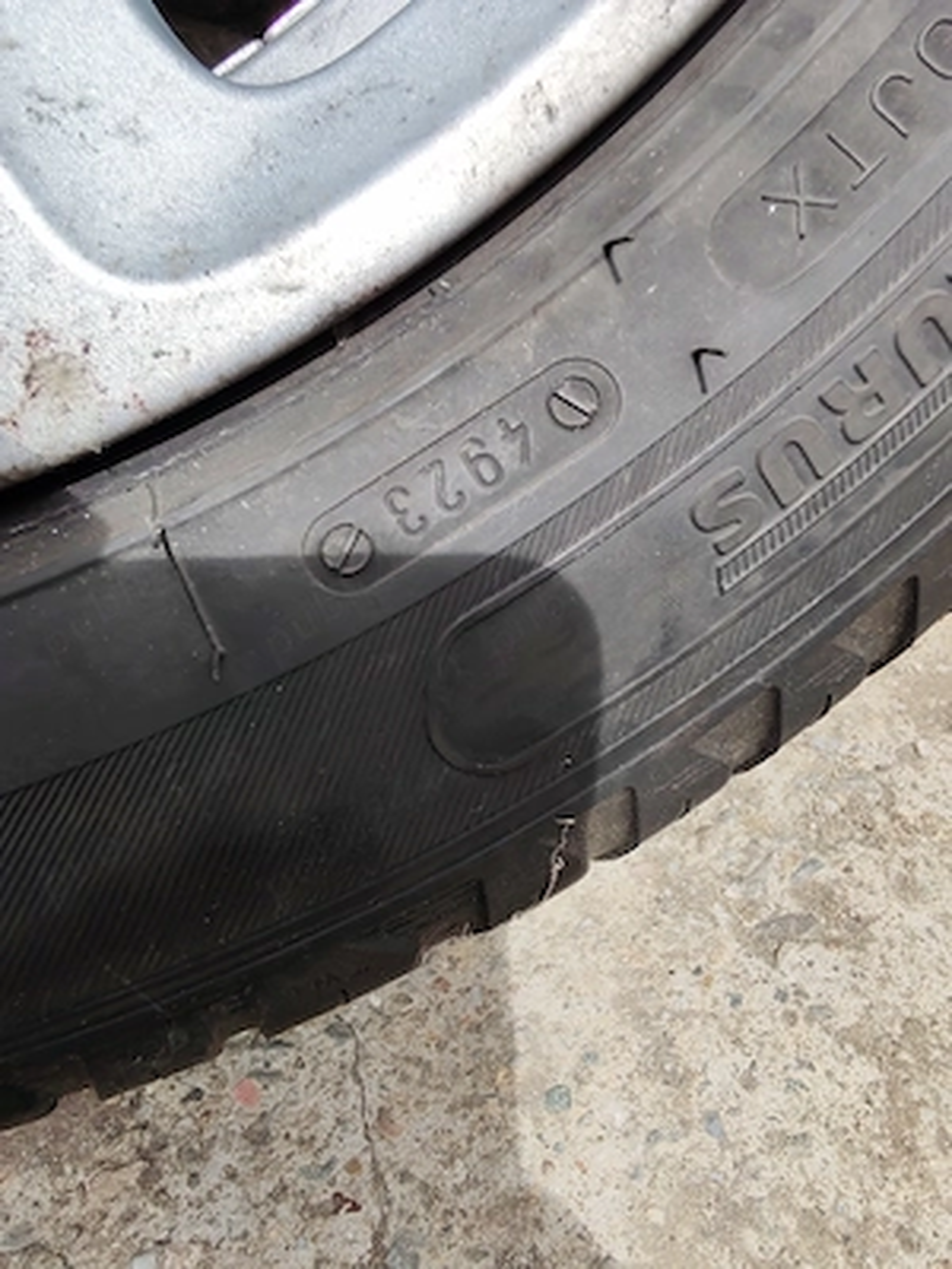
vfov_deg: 65.3
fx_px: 990
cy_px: 634
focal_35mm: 27
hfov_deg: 51.4
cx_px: 476
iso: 50
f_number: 2.2
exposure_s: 1/1300
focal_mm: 1.96
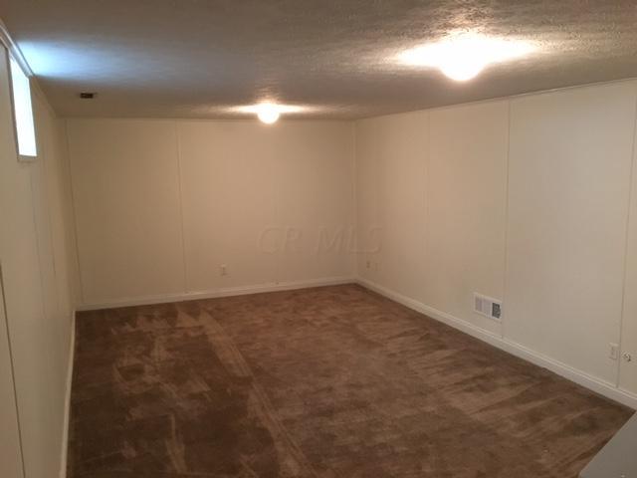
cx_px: 318
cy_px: 239
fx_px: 534
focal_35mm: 29
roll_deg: +1.0
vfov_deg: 48.2
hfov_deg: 61.7
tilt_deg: -8.1
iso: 250
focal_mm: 4.15
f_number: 2.2
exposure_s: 1/15
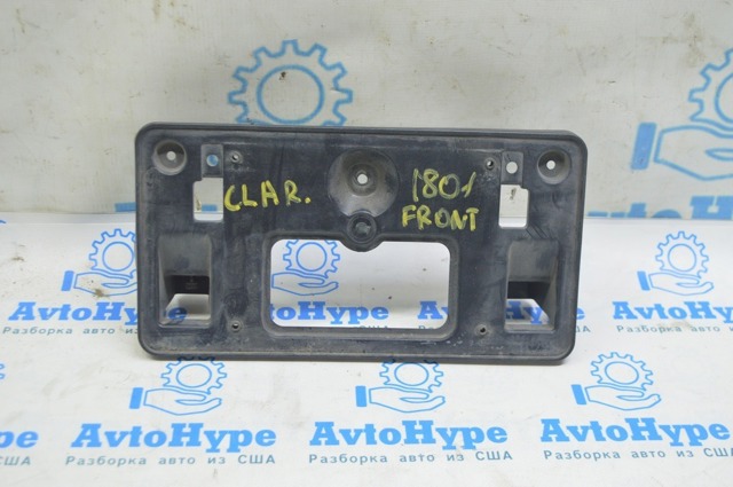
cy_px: 244
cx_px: 366
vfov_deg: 28.0
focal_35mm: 48
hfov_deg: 41.2
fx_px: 976
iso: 400
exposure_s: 1/15
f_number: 5.6
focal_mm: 32
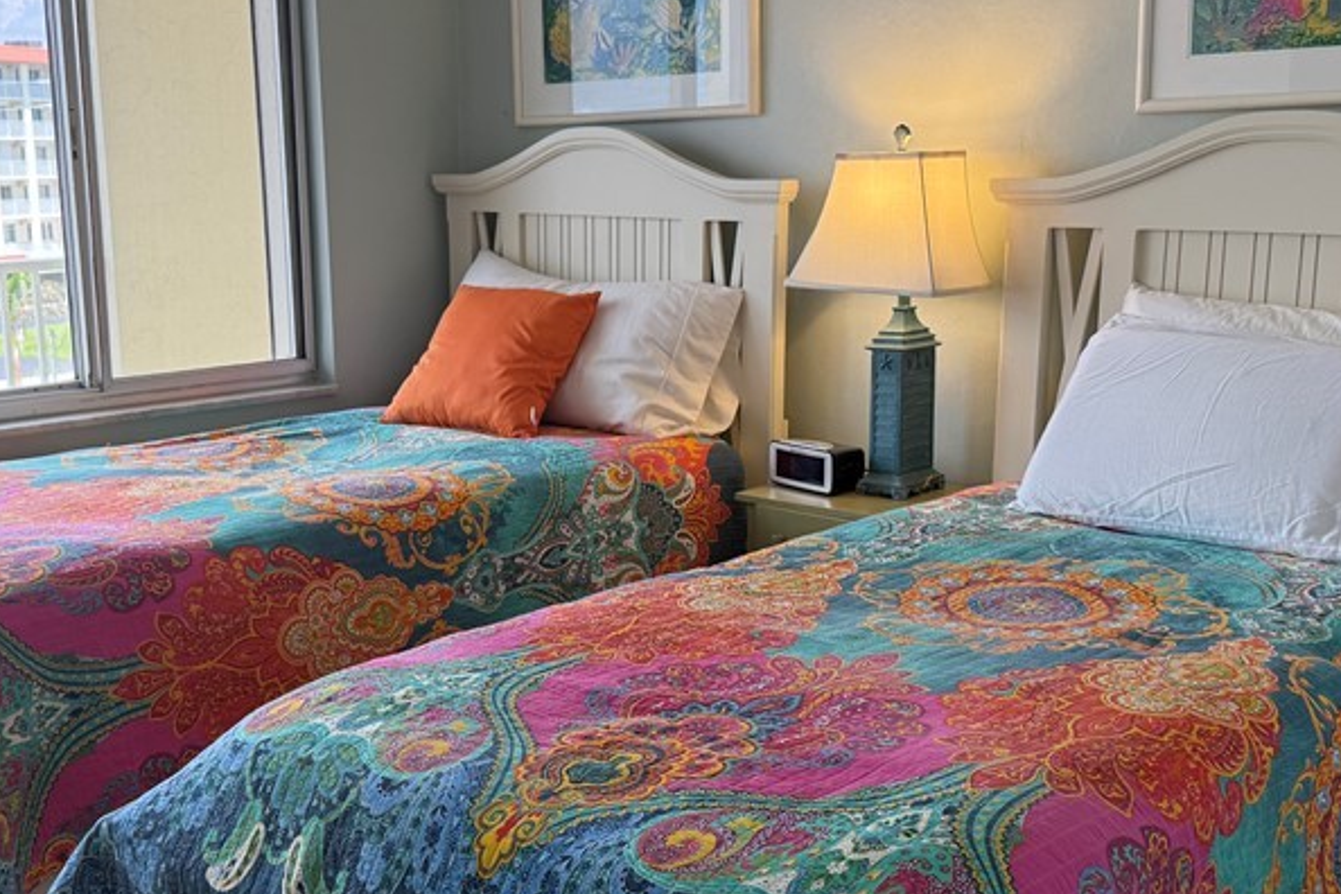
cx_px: 603
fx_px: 1602
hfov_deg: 45.4
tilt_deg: -11.6
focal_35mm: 43
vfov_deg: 31.2
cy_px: 497
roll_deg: +0.6
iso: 100
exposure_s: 1/368
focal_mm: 6.76
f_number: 1.78
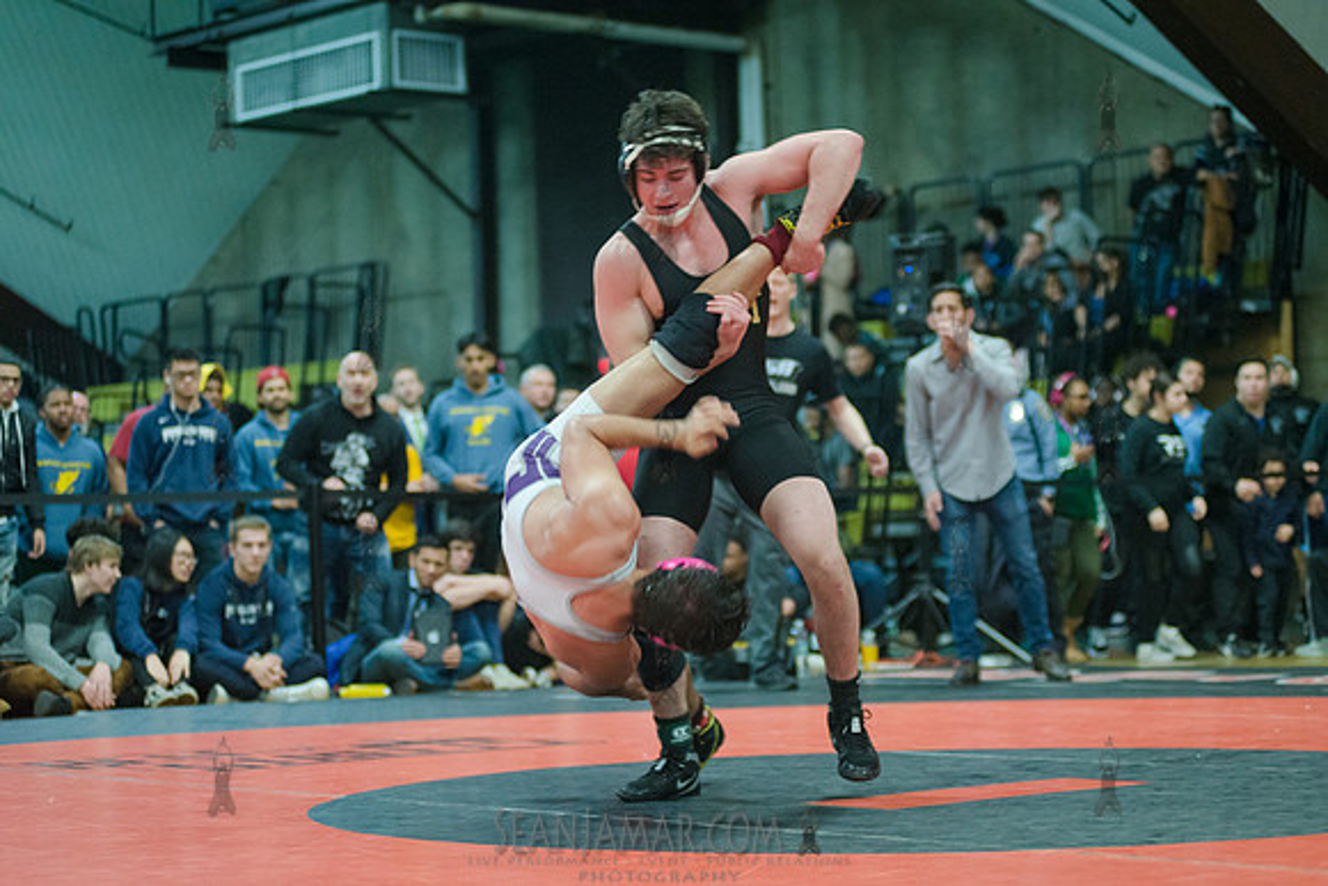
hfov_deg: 25.4
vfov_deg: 17.1
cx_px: 664
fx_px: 2952
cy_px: 443
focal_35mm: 80
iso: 4000
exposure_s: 1/250
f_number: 2.8
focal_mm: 80
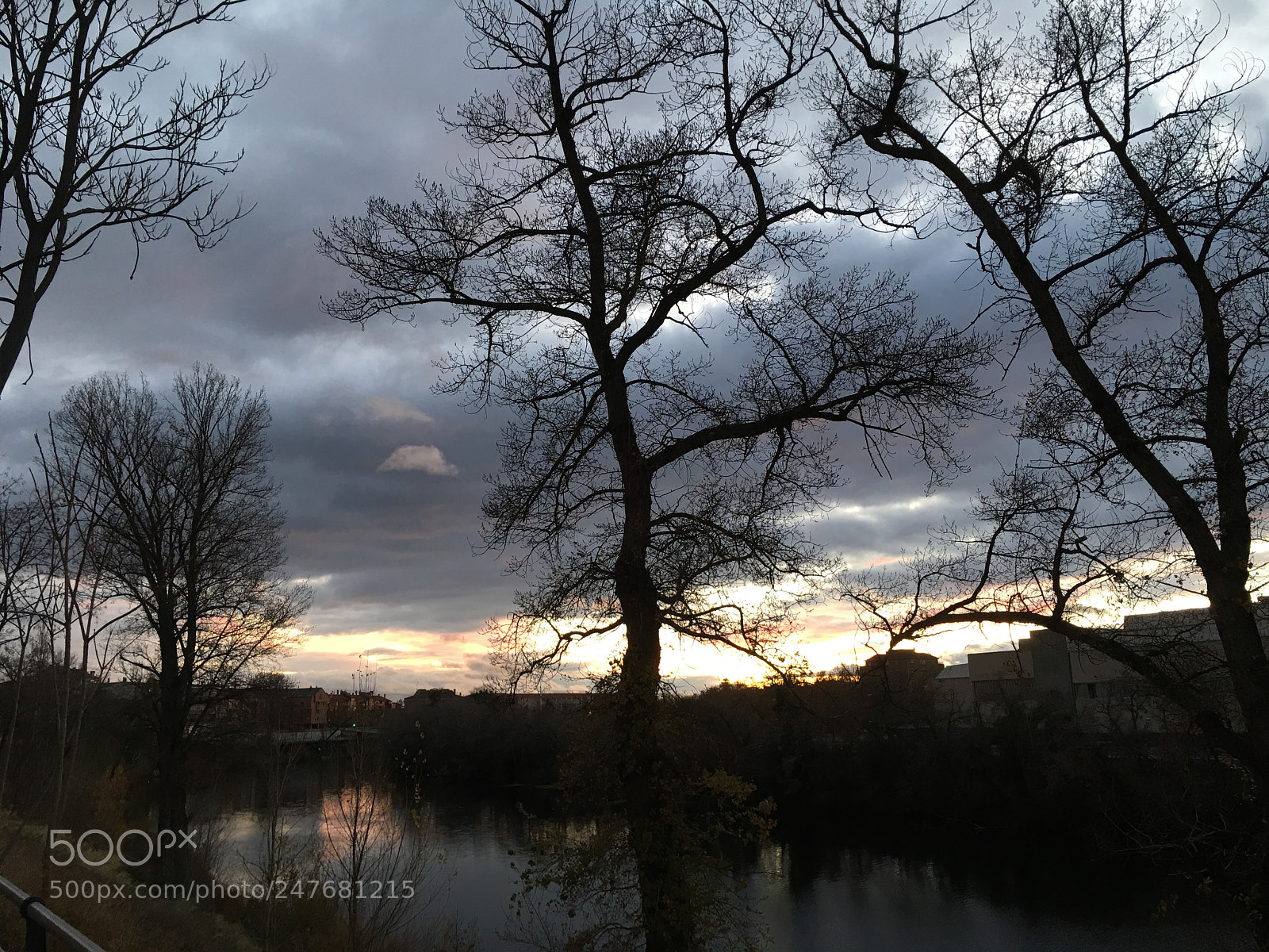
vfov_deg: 48.2
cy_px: 476
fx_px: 1063
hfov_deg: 61.7
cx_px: 634
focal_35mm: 29
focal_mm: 4.15
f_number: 2.2
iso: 32
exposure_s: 1/17
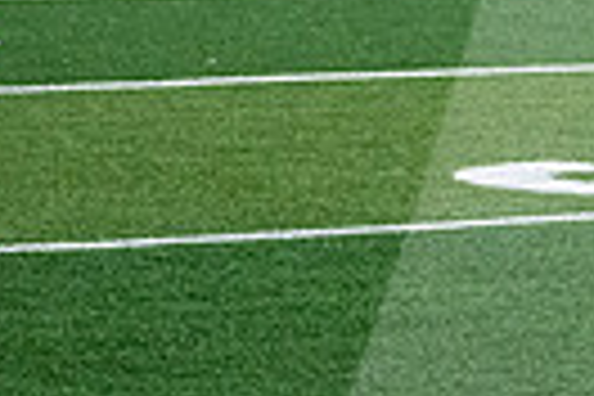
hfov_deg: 5.8
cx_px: 986
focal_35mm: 351
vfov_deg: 3.9
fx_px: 5791
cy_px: 263
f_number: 4.5
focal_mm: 80
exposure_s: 1/1250
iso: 5000
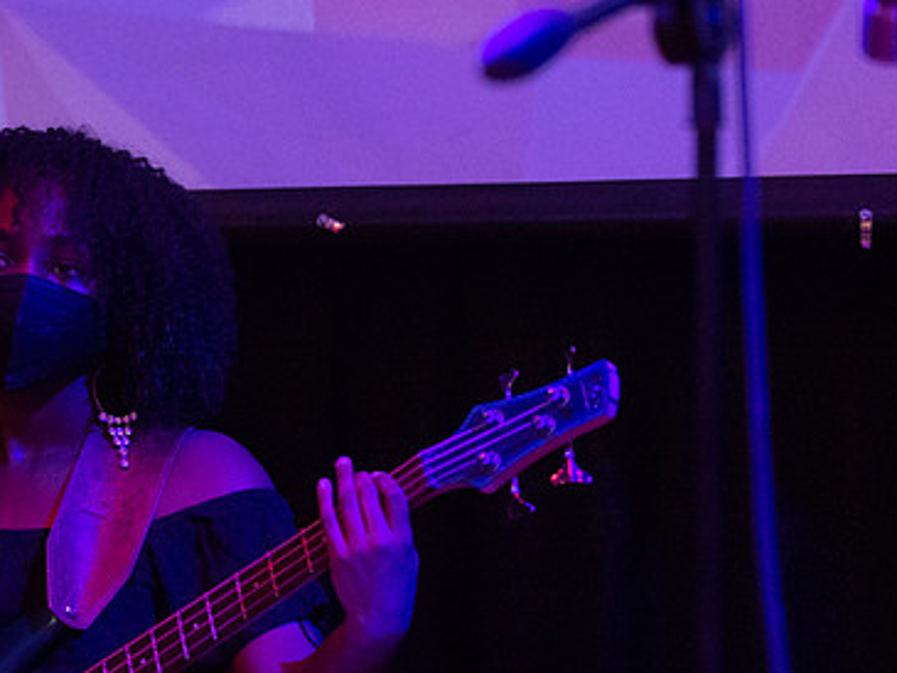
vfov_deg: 7.3
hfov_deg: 9.7
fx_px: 5262
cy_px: 386
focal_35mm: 203
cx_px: 255
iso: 3200
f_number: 2.8
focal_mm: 82
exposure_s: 1/200
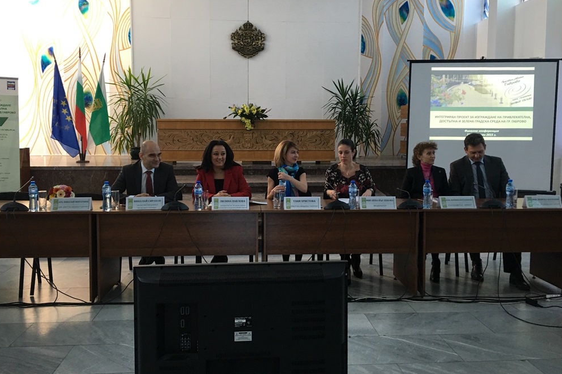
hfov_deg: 60.3
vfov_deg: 42.3
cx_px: 281
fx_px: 484
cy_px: 173
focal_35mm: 31
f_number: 2.2
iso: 50
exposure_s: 1/33
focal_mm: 4.15
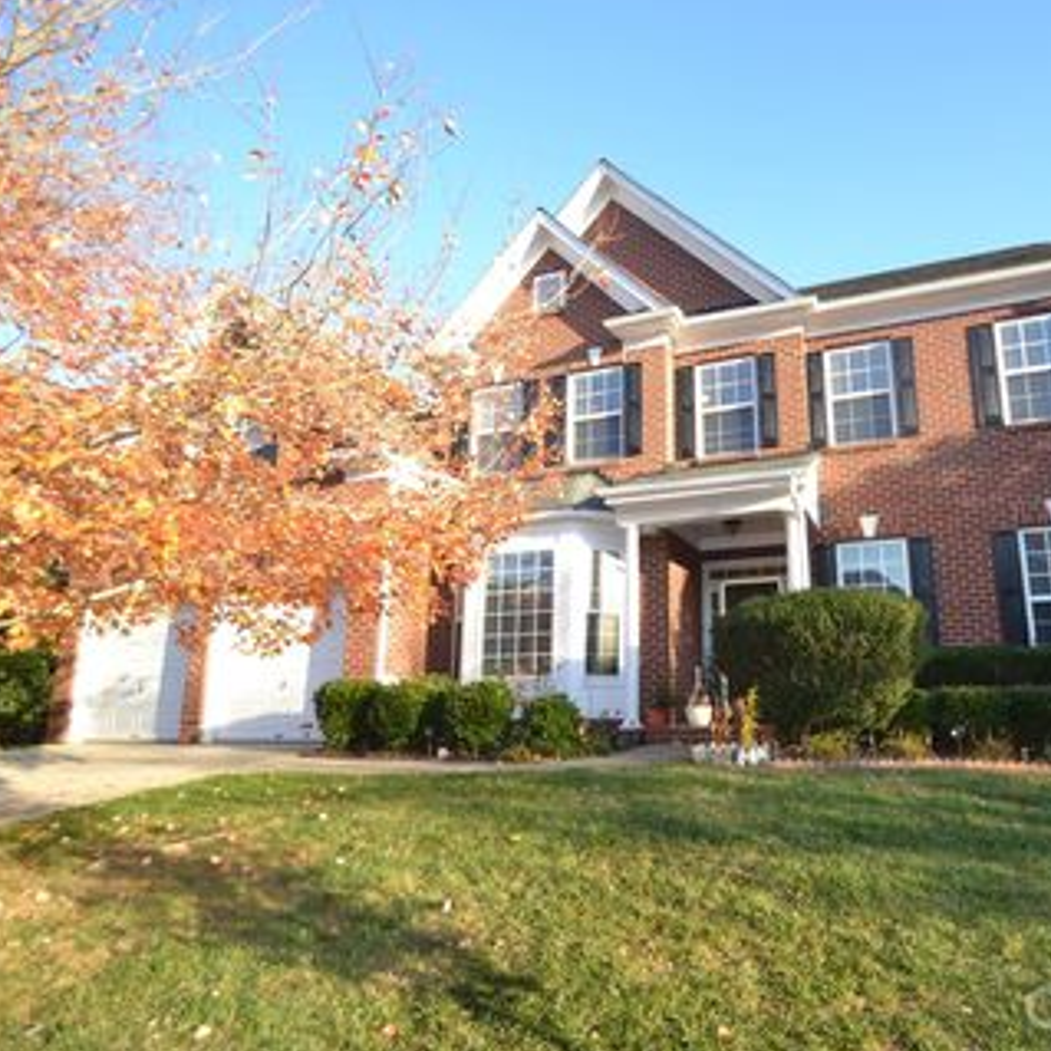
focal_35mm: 20
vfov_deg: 74.8
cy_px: 519
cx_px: 685
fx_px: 687
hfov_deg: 73.0
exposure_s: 1/160
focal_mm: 10
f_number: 4
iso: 100
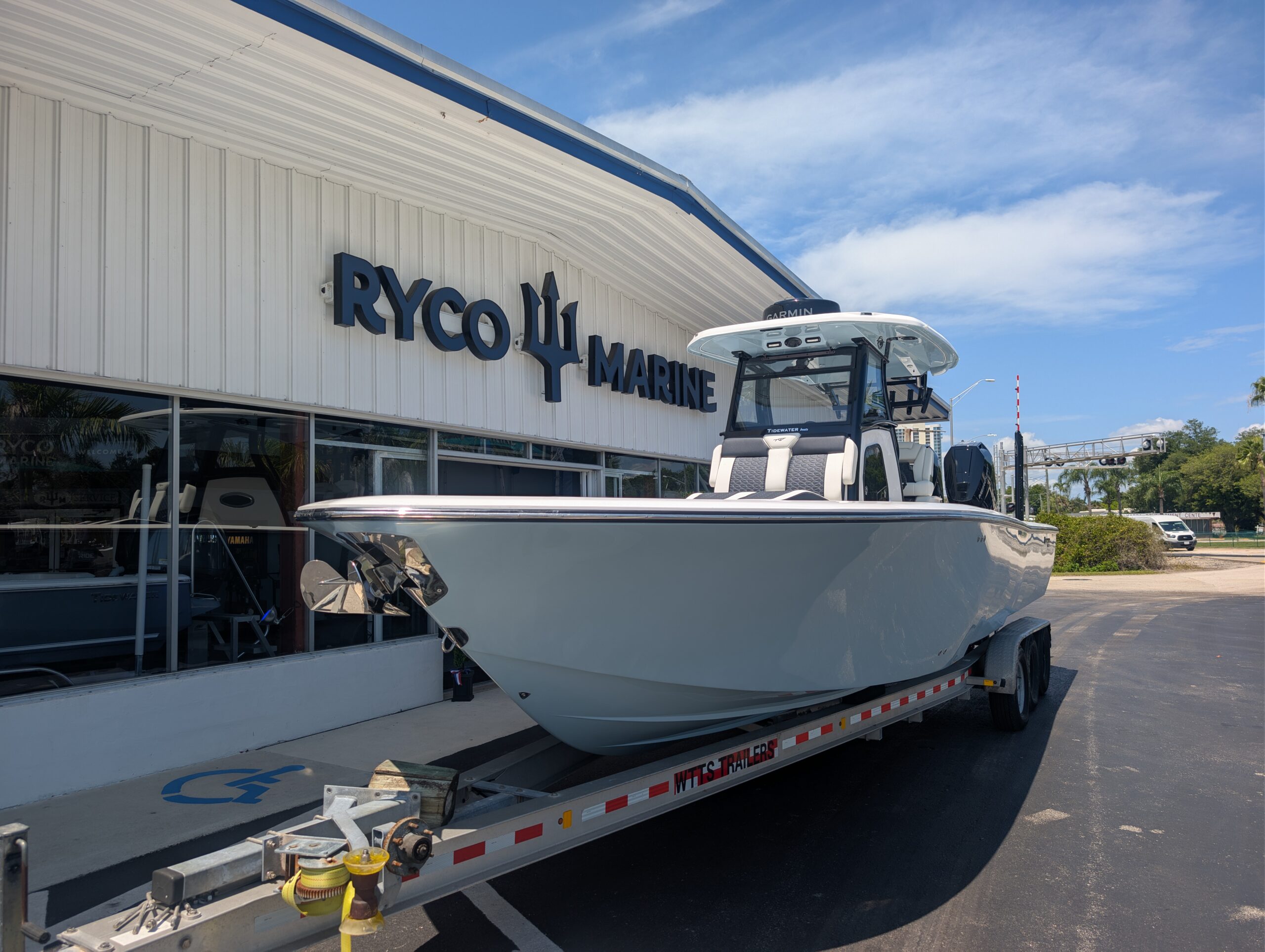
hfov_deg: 71.5
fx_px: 878
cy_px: 476
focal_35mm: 24
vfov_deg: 56.9
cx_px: 632
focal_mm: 6.9
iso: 19
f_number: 1.68
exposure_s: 1/1332
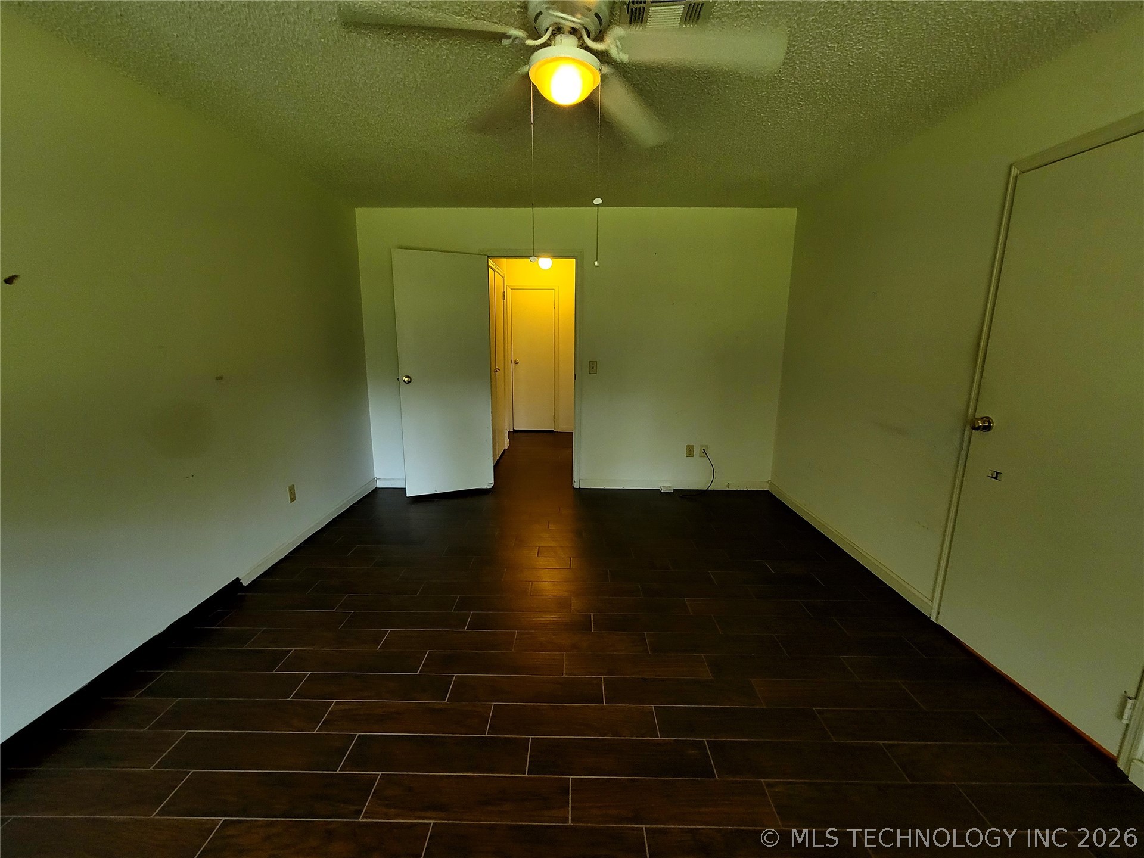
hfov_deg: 106.2
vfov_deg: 89.9
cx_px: 572
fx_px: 430
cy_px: 429
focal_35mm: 13
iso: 200
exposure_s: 1/60
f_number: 2.2
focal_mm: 2.2
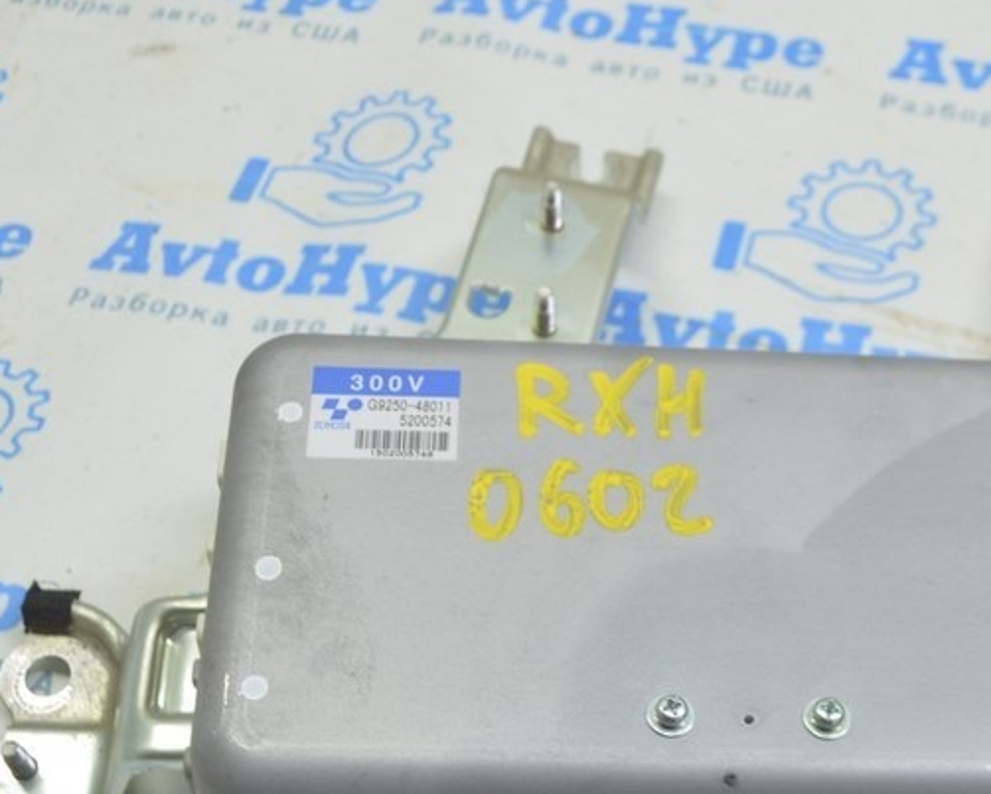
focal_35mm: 66
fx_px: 1935
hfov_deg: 28.5
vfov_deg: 23.0
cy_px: 582
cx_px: 685
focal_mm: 23
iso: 400
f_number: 5.6
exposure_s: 1/20
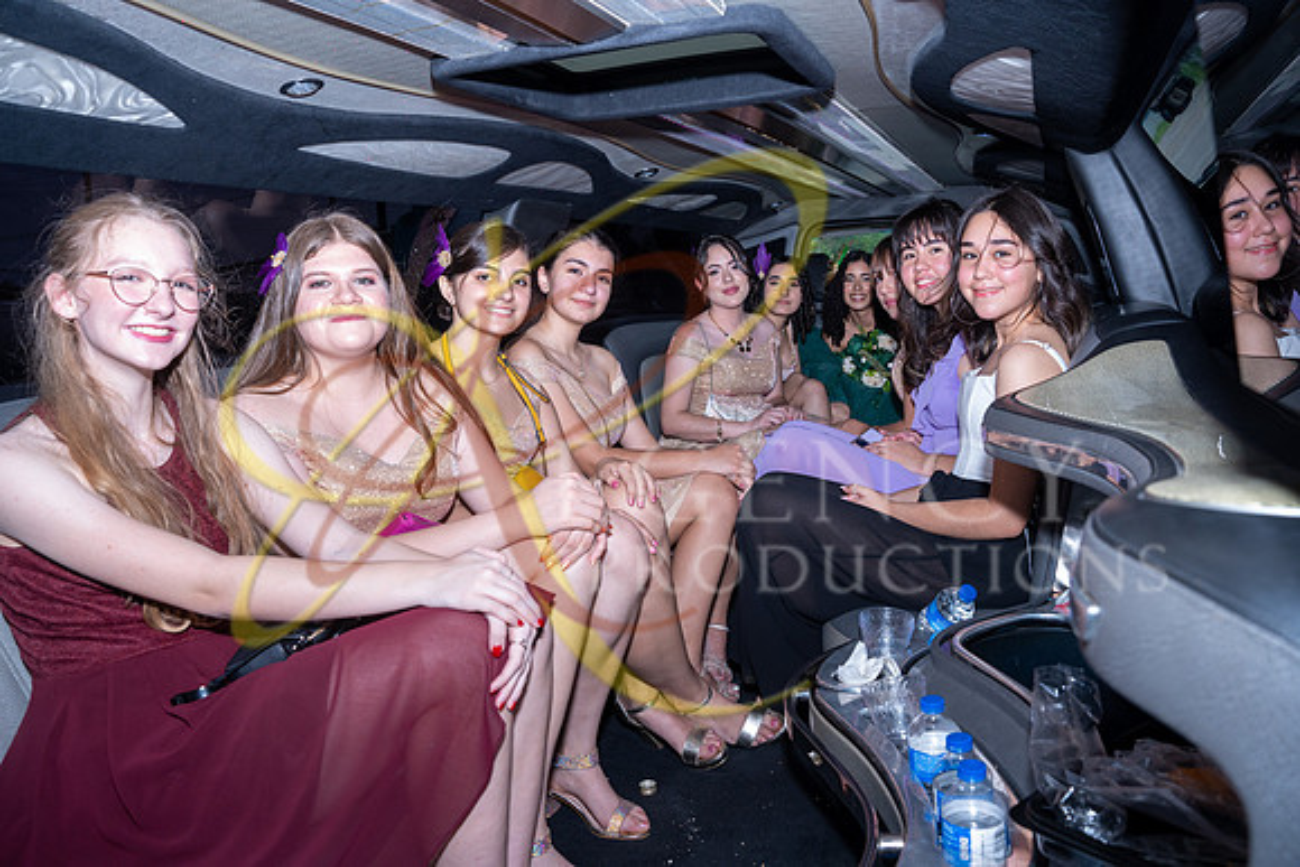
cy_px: 434
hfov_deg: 65.5
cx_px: 650
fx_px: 1011
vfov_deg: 46.4
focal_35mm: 28
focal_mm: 28
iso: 500
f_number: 6.3
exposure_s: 1/125
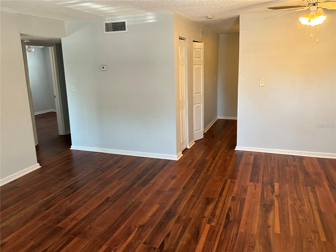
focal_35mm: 29
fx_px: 281
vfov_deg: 48.2
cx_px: 168
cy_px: 126
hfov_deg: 61.7
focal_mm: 3
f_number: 1.8
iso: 80
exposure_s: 1/60
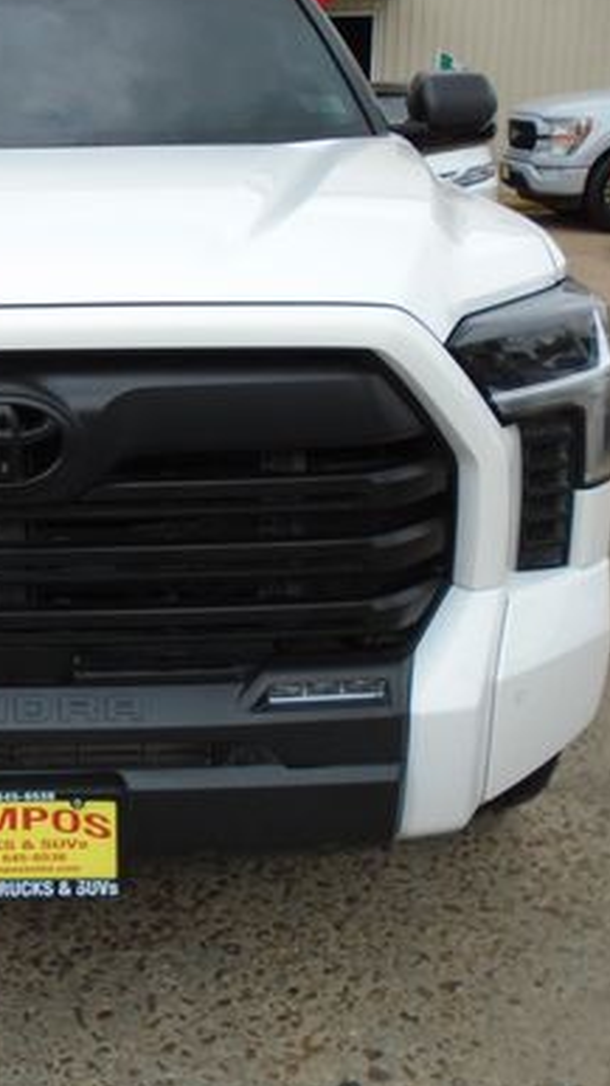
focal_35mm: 47
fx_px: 1352
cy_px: 450
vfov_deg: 43.6
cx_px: 3
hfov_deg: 24.3
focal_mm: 4.6
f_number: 3.2
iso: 100
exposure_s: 1/1000
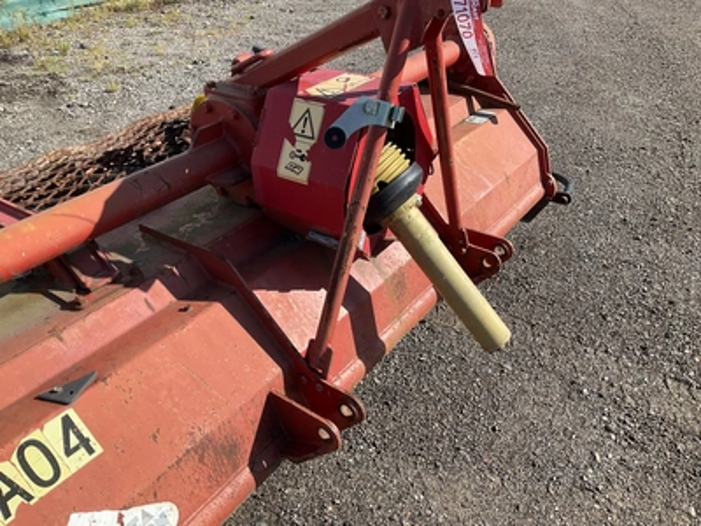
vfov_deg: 48.2
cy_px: 263
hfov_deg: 61.7
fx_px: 587
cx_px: 350
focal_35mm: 29
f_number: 1.8
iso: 25
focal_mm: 3
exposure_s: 1/1168
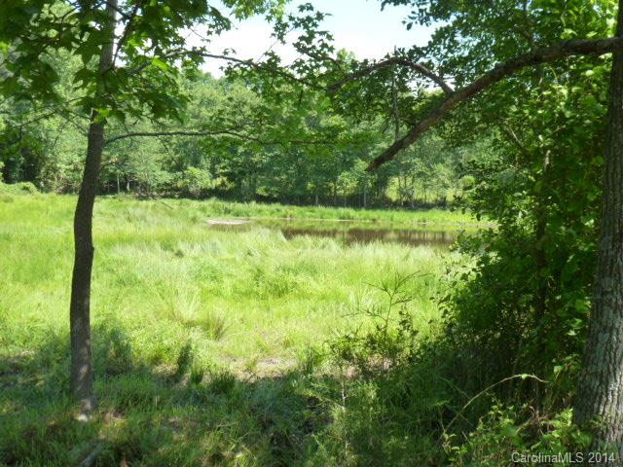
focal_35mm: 38
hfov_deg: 49.0
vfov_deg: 37.7
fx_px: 684
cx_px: 312
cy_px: 234
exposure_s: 1/200
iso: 160
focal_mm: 6.8
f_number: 3.8
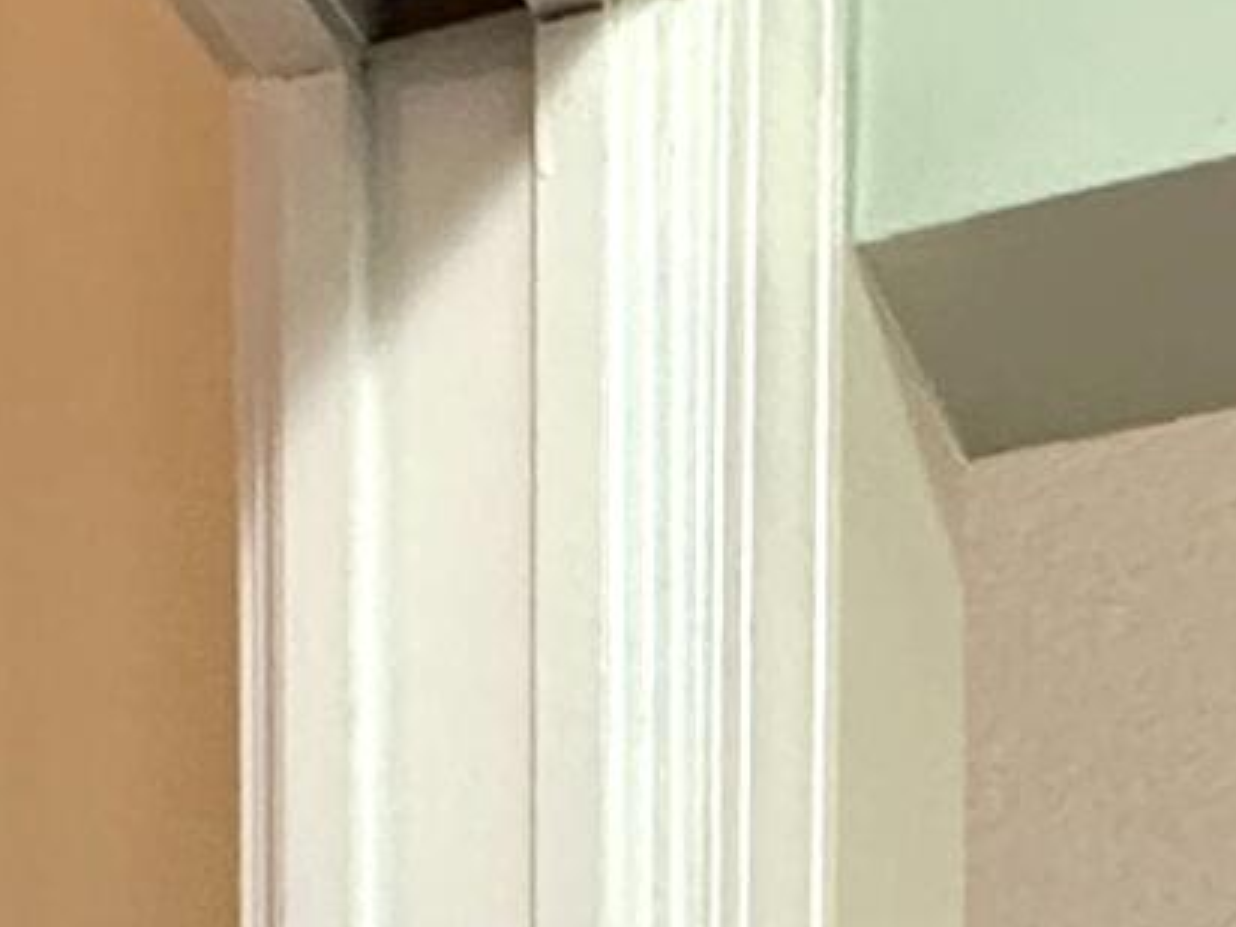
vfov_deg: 10.9
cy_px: 2577
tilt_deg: -2.3
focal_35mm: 102
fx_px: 3642
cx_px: 696
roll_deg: -1.0
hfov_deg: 19.3
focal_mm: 2.22
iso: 200
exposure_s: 1/60
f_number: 2.2
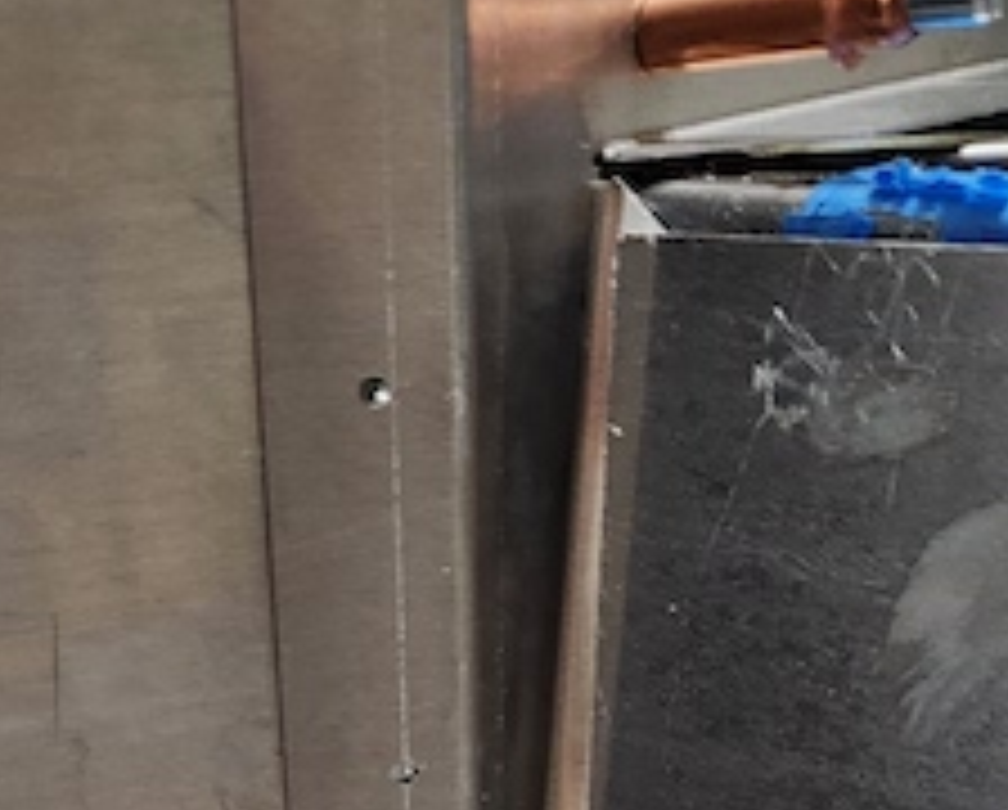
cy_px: 1323
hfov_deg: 29.5
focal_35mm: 64
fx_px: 1913
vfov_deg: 19.7
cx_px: 414
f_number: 1.8
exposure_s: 1/40
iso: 640
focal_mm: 5.4
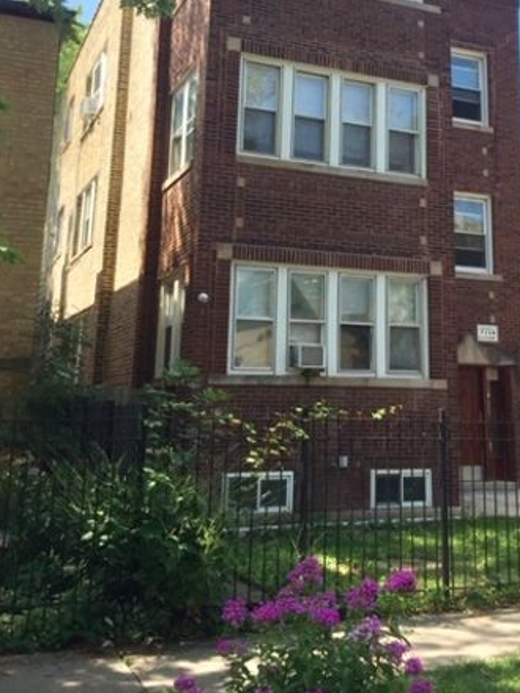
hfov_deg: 32.6
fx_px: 881
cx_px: 345
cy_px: 199
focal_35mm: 44
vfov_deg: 42.0
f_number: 2.2
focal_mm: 4.15
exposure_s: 1/1068
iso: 32
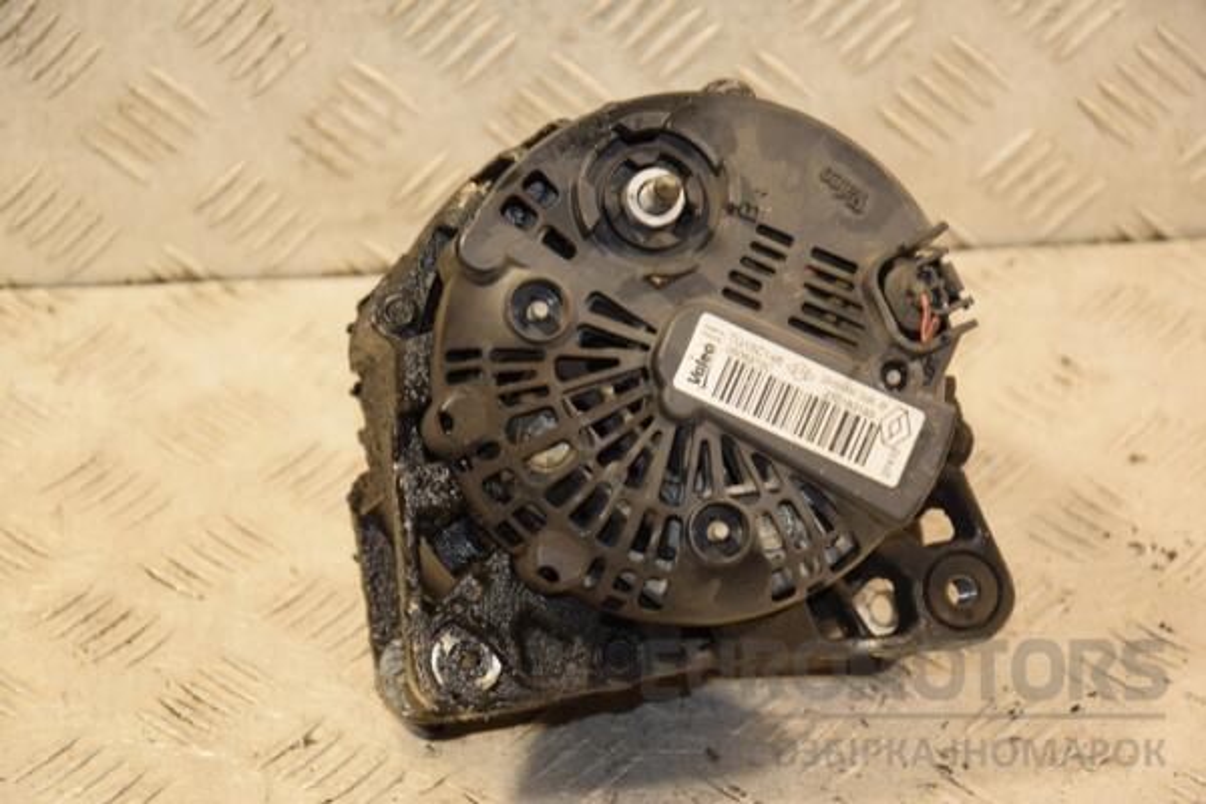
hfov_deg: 18.2
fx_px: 3768
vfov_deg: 12.2
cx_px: 603
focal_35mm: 112
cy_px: 402
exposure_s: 1/100
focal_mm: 75
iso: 800
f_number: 5.3
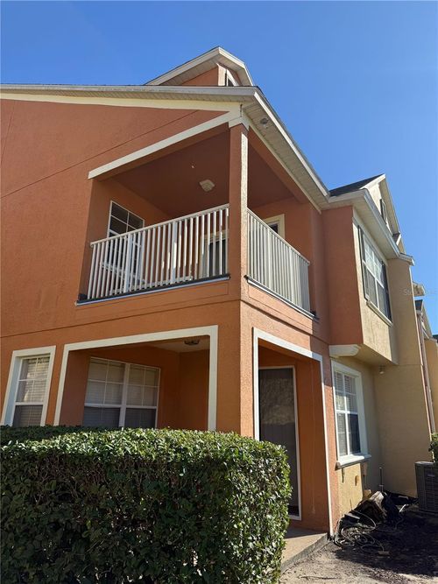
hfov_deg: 56.8
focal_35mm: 24
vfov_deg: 71.6
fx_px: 405
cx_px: 219
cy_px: 292
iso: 80
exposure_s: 1/2907
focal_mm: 6.76
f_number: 1.78
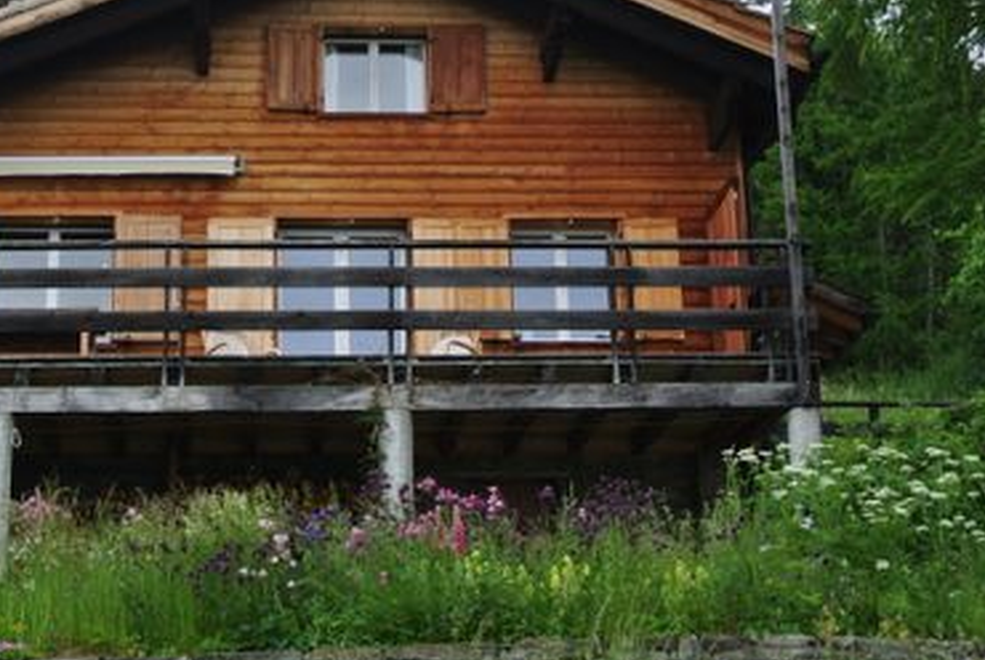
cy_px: 299
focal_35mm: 73
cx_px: 343
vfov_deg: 18.7
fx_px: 2001
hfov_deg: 27.5
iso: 100
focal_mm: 16.9
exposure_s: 1/320
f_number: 4.5
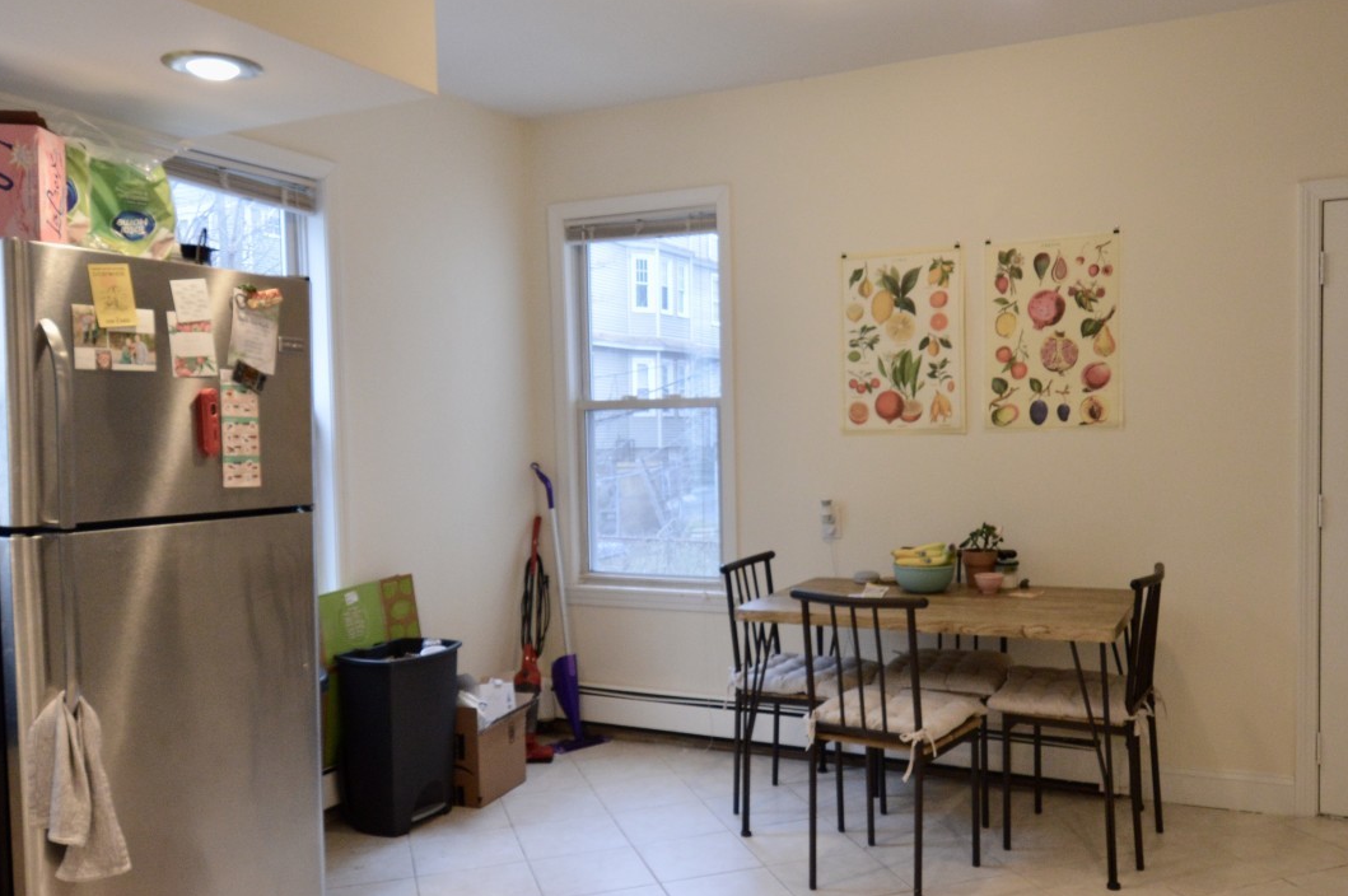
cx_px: 747
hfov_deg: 63.5
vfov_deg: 44.8
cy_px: 493
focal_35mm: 29
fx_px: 1085
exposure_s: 1/60
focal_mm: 10
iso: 560
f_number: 3.5
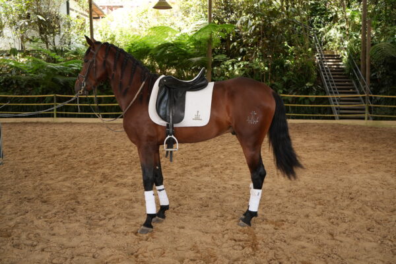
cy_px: 132
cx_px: 198
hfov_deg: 54.4
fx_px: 385
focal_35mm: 35
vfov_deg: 37.9
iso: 250
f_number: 4.5
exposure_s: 1/60
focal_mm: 35
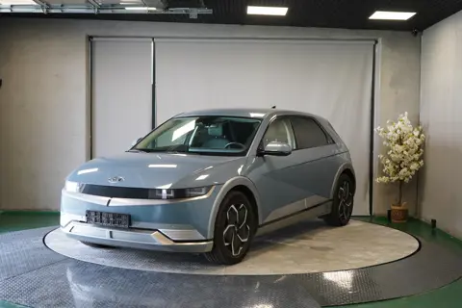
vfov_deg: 27.5
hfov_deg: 40.3
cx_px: 231
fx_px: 629
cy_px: 154
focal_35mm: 49
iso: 1600
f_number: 4.5
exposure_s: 1/160
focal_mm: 49
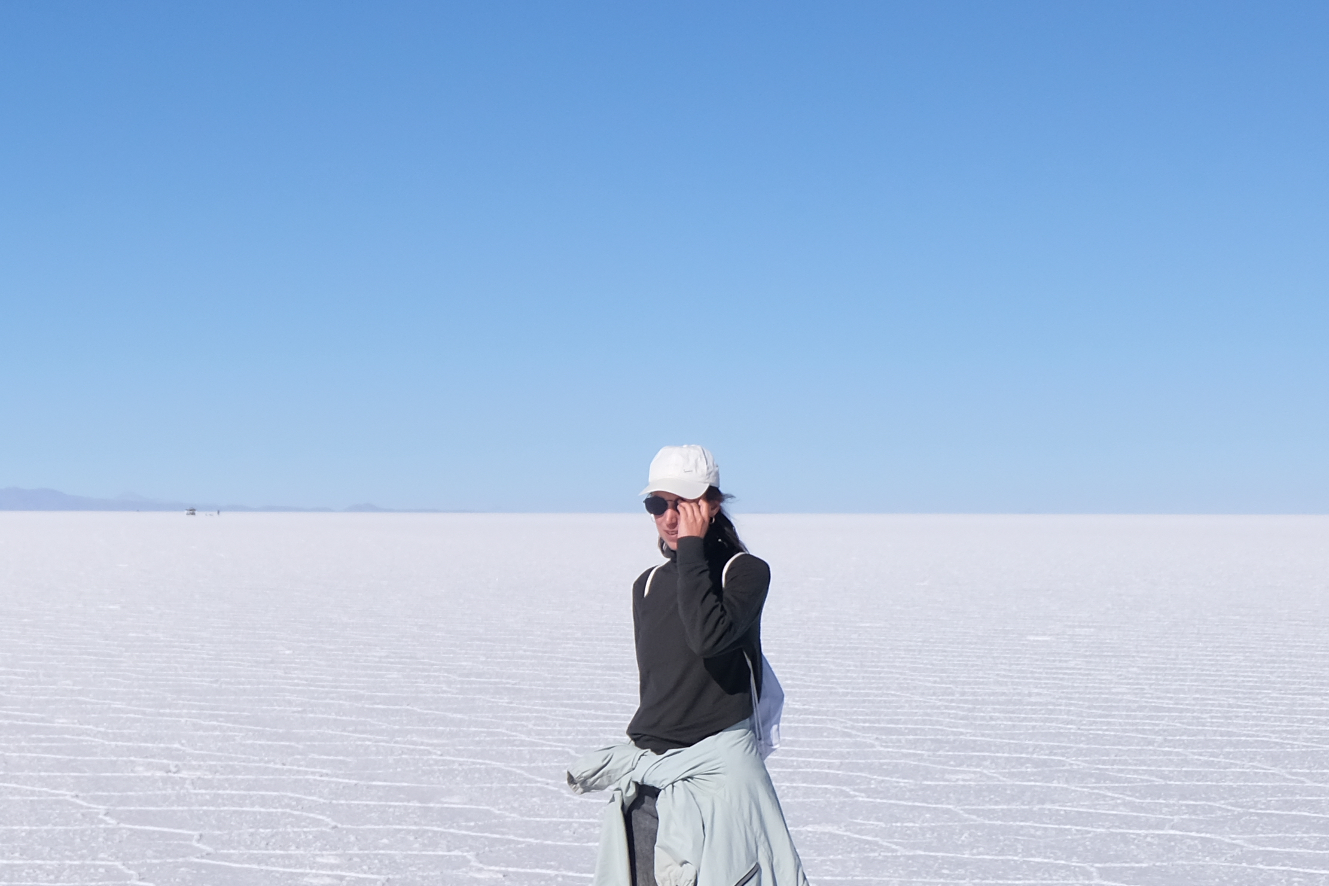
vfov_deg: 16.7
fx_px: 2990
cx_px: -82
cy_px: 761
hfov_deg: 23.7
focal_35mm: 81
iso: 250
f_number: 3.8
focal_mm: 20.1
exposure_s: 1/4000
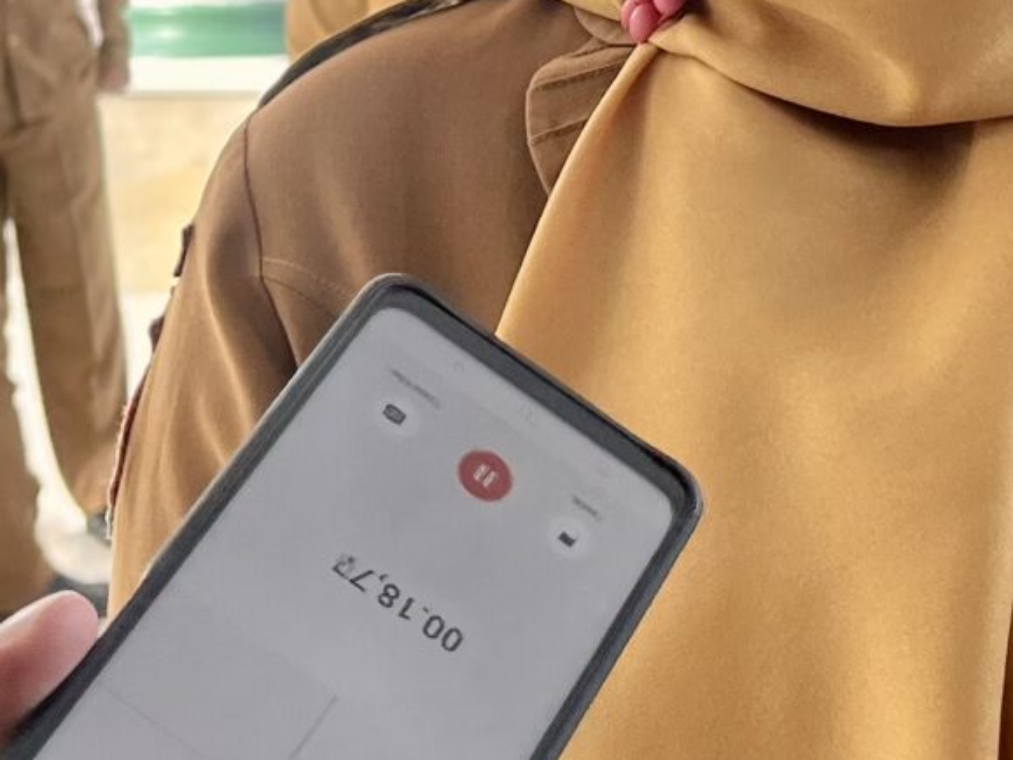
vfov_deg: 12.6
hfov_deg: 16.9
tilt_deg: -2.1
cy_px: -119
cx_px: 924
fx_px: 3365
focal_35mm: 115
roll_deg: +0.4
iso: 40
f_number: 1.6
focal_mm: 5.1
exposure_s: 1/232
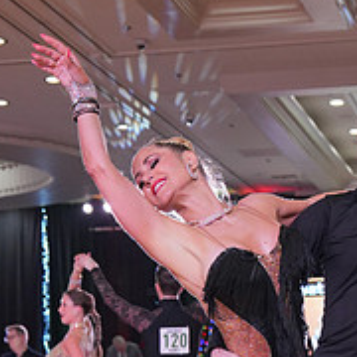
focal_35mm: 115
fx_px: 1342
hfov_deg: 15.1
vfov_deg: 14.6
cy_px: 450
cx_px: 259
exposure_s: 1/500
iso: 1600
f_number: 4
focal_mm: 42
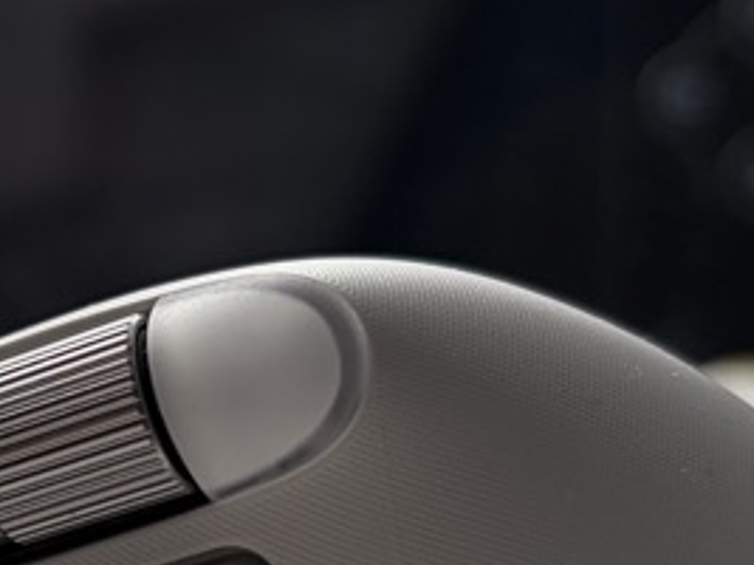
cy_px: 613
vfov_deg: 12.4
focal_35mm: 117
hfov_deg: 15.8
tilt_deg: -9.1
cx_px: -282
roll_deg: +0.6
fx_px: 2547
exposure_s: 1/111
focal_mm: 5.96
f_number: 1.6
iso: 50
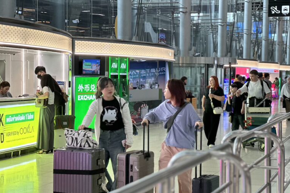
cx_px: 145
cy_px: 104
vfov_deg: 16.9
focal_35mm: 81
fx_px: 652
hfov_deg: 25.1
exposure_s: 1/69
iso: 250
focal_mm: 9
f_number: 2.8
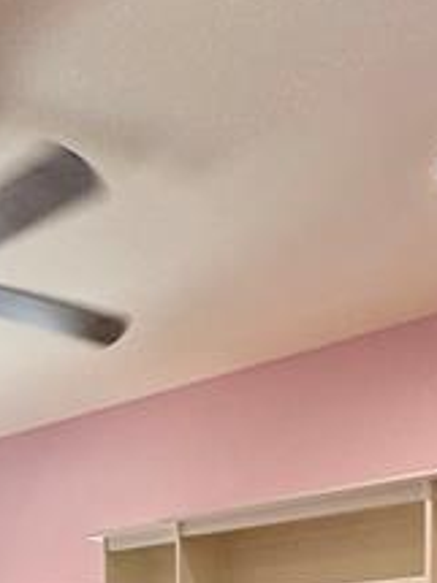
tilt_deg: -5.2
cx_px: 103
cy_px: 765
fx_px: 842
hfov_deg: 28.6
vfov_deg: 30.1
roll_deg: +1.1
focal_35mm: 50
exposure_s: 1/120
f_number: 2.2
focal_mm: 2.22
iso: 125
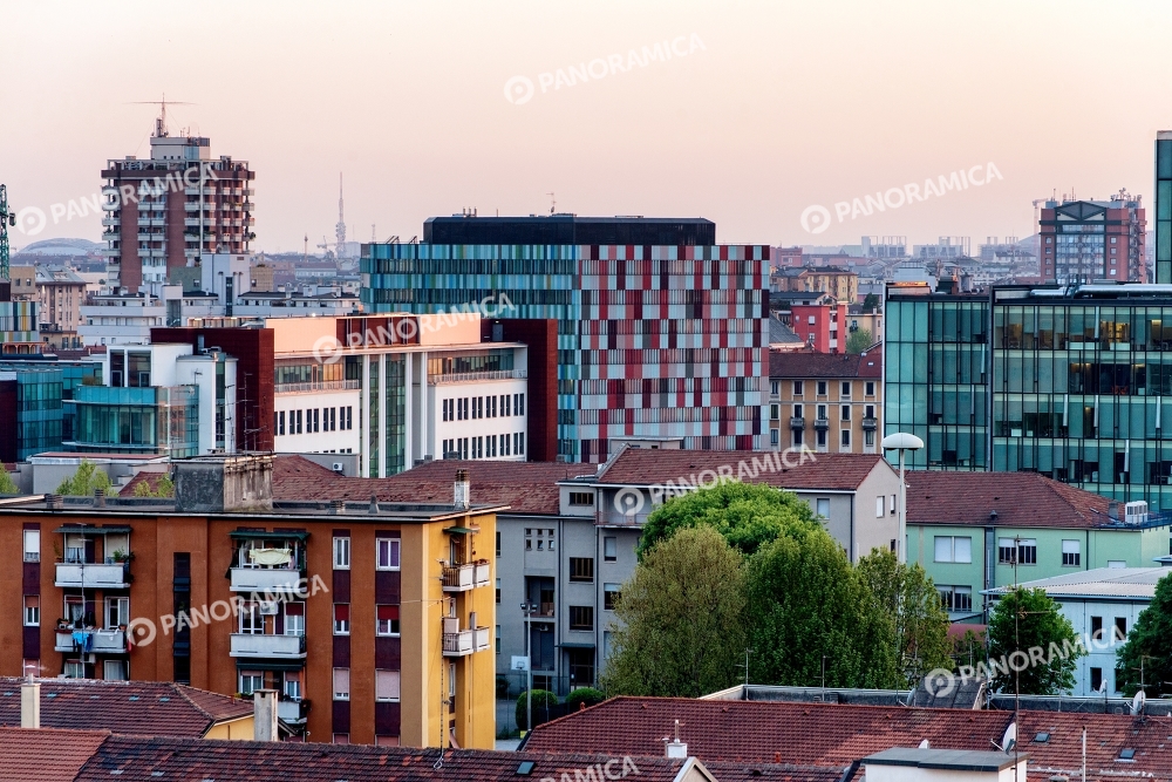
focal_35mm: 145
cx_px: 586
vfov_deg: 9.5
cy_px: 391
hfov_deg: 14.2
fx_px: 4721
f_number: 9
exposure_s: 1/160
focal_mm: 145
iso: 800
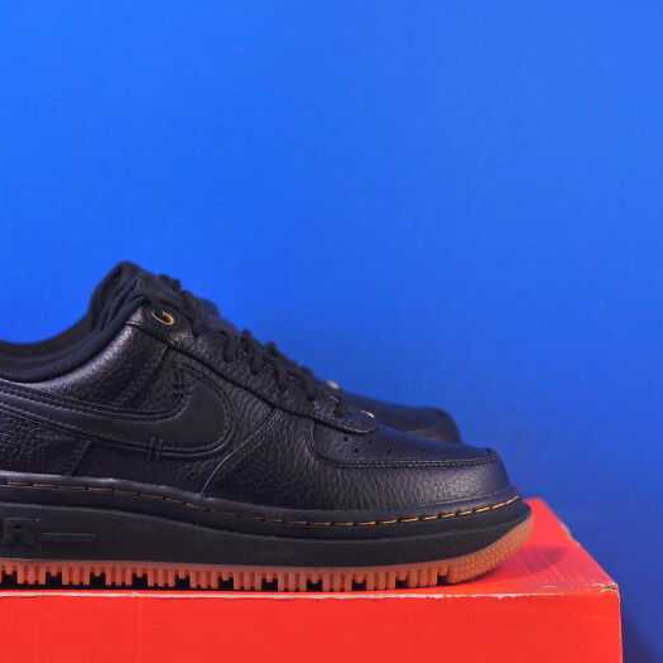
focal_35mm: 97
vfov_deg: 17.9
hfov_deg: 17.9
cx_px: 193
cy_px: 332
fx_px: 2102
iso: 250
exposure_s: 1/250
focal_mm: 50
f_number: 3.2
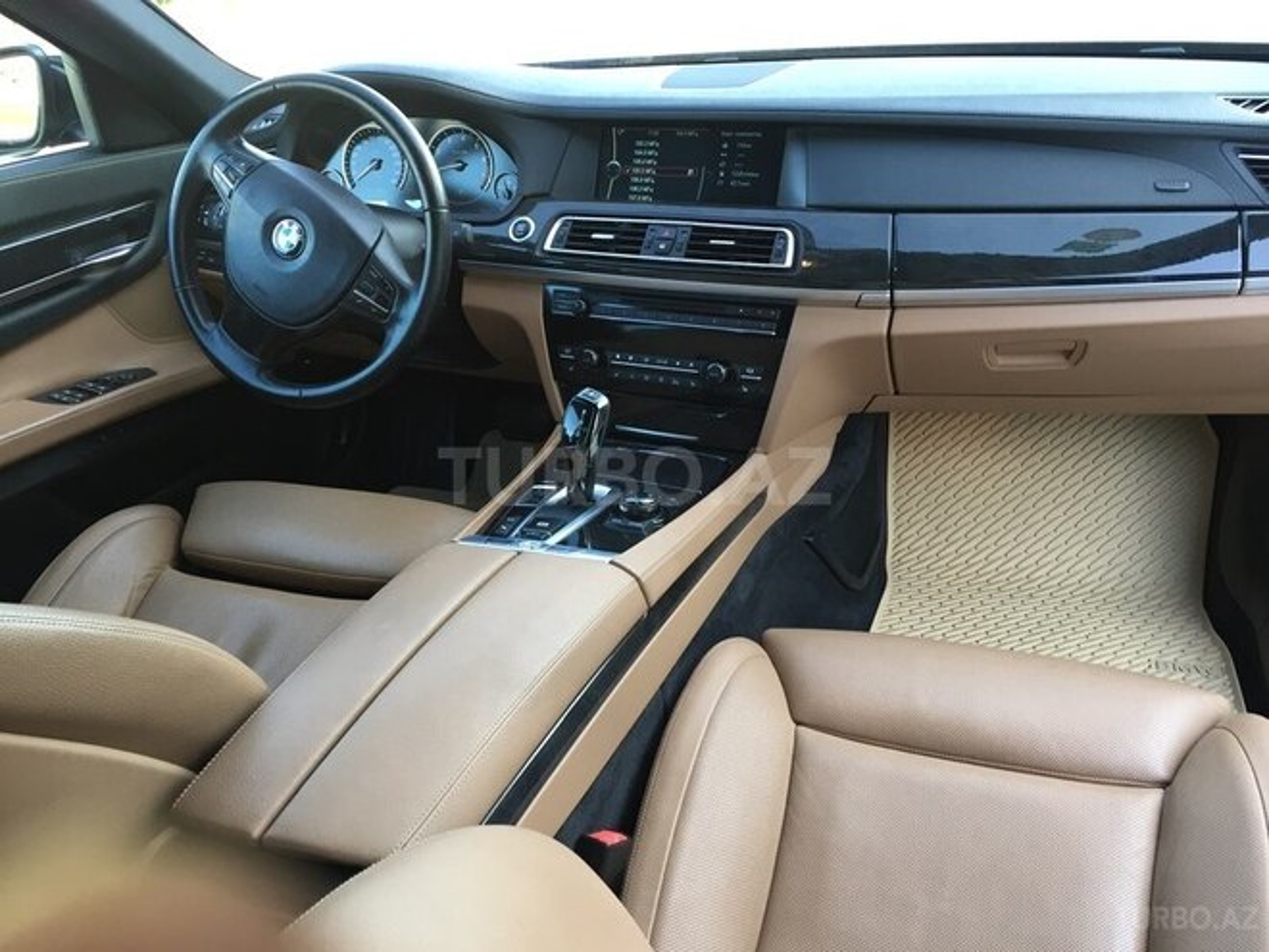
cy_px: 476
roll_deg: +5.2
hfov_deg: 61.7
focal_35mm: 29
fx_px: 1063
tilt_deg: -30.6
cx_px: 634
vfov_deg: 48.2
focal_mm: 4.15
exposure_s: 1/33
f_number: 2.2
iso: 40
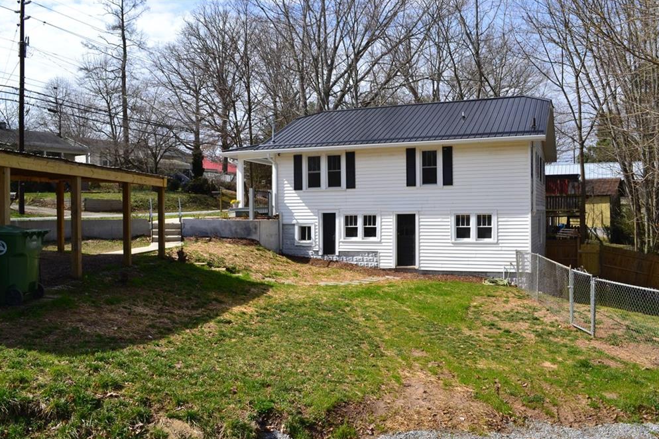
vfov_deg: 38.9
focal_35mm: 34
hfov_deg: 55.8
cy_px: 225
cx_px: 334
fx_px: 622
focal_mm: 22
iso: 400
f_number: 11
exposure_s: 1/320
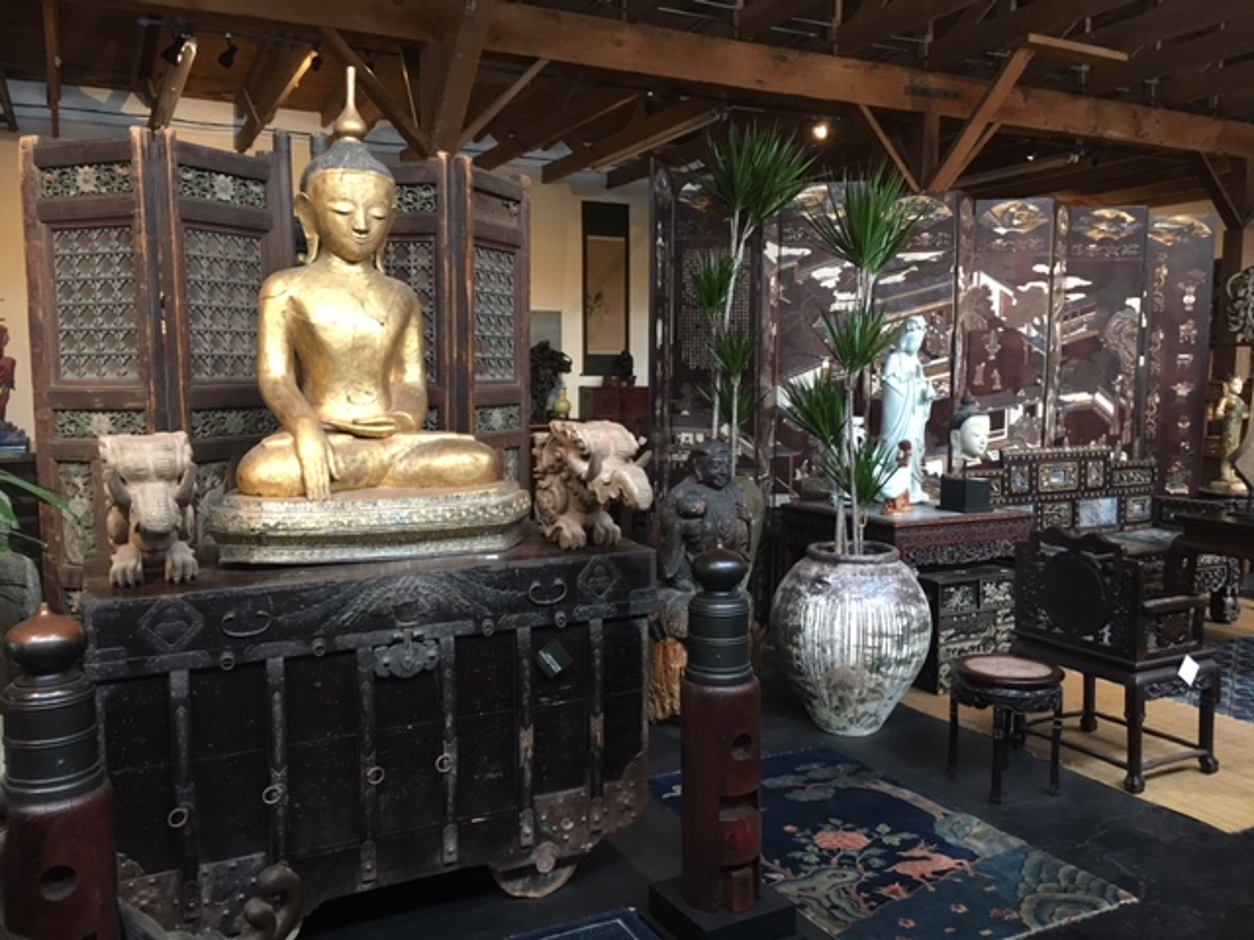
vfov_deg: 48.2
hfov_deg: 61.7
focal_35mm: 29
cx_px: 627
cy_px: 470
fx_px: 1051
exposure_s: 1/17
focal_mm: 4.15
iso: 200
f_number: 2.2
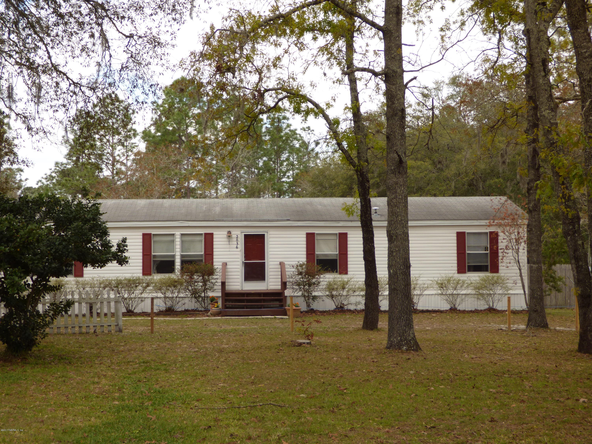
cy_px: 222
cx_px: 296
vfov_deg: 23.3
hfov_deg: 30.7
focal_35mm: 63
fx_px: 1077
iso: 100
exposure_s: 1/250
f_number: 4.2
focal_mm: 11.21
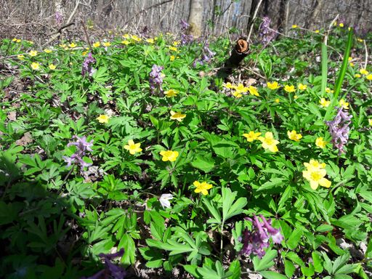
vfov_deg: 49.7
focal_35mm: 28
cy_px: 140
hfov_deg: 63.4
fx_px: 301
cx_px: 186
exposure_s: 1/777
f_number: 1.9
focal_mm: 3.7
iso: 40
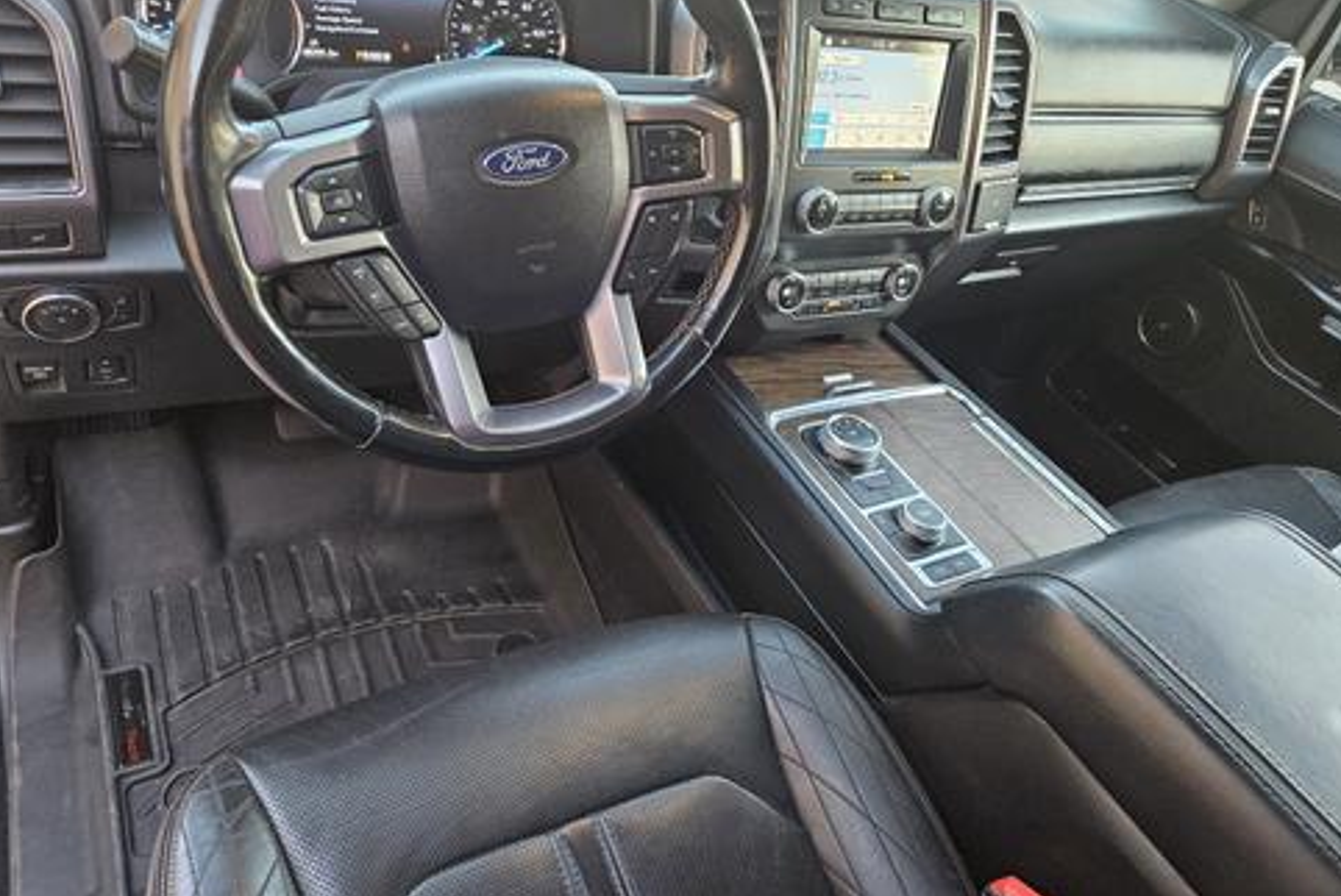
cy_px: 381
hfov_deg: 71.5
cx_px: 679
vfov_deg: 51.2
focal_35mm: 25
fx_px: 932
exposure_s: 1/120
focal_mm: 5.4
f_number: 1.8
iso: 800
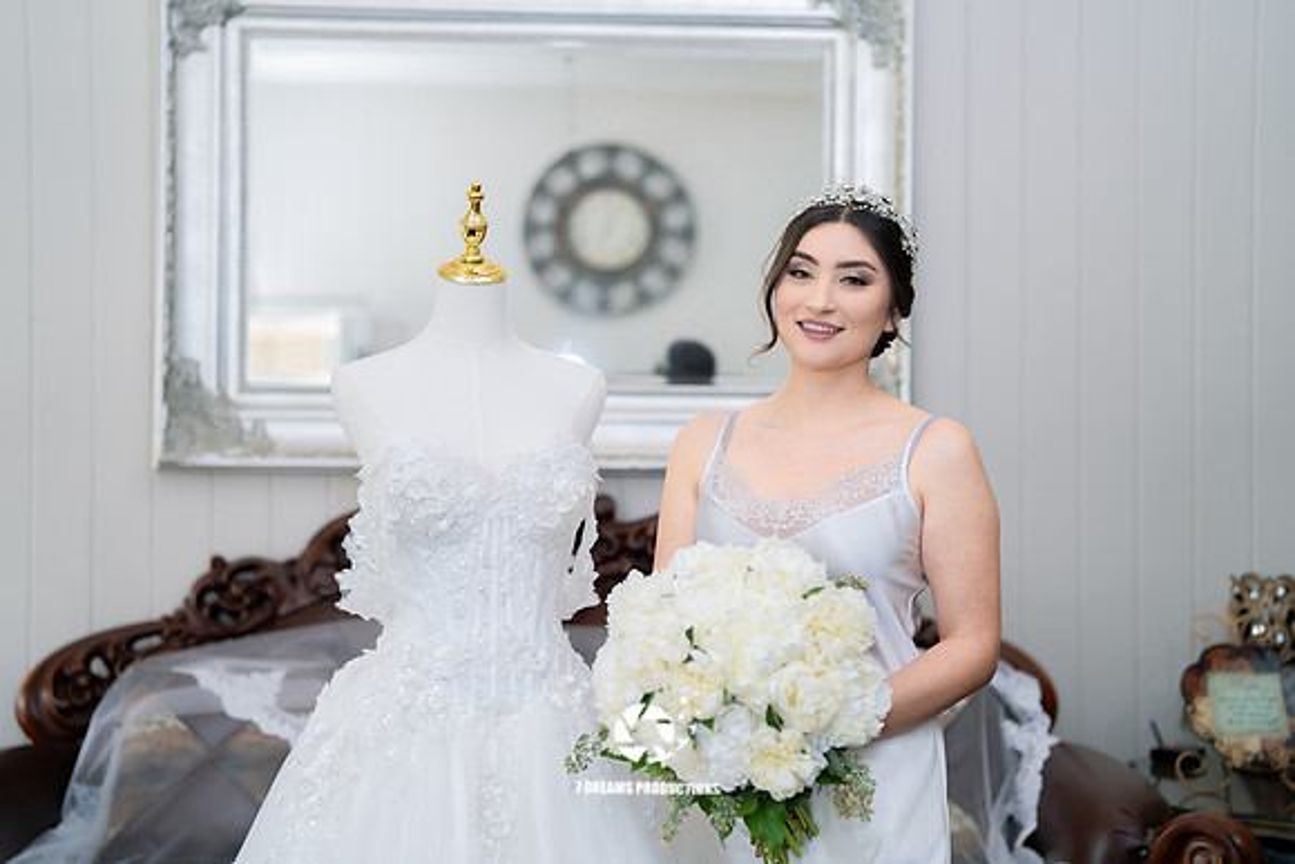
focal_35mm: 50
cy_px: 432
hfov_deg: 39.6
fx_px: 1799
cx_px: 648
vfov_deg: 27.0
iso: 640
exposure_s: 1/200
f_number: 2
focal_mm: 50
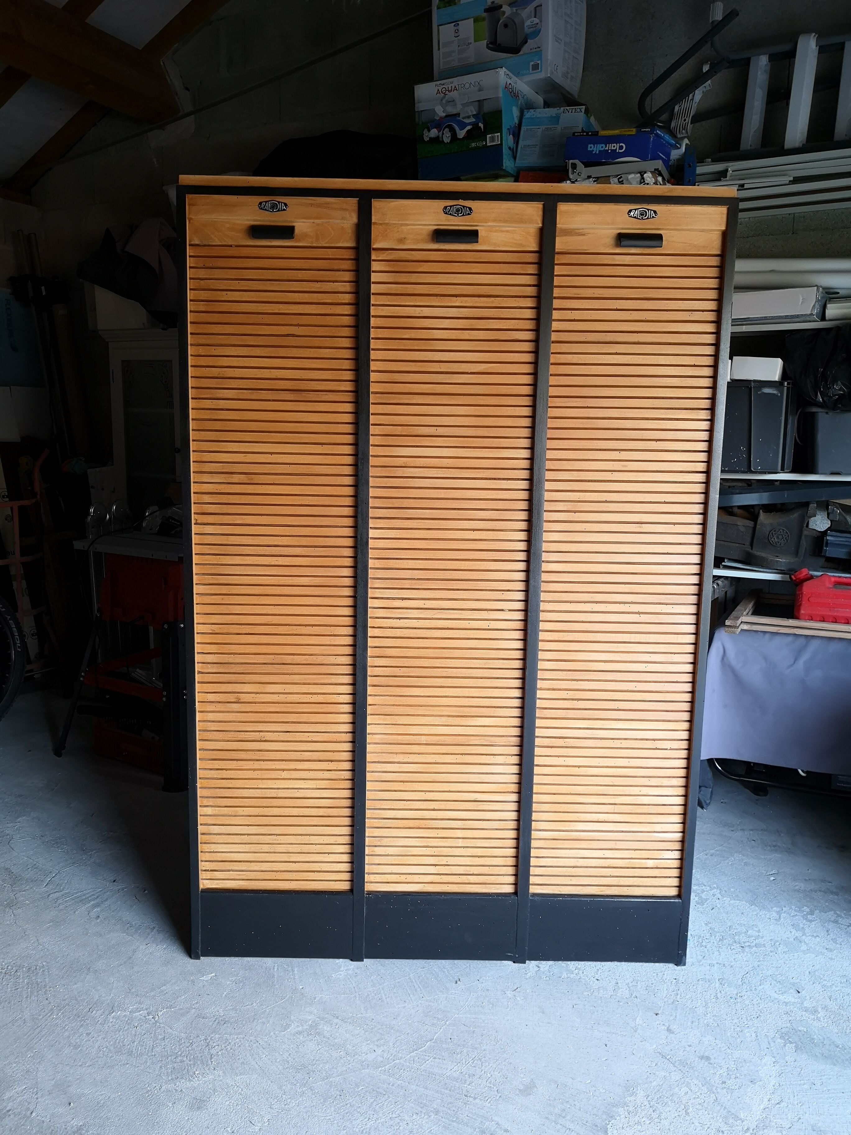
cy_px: 568
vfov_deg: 65.3
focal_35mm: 27
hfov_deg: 51.4
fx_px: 885
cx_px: 426
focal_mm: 3.95
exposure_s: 1/50
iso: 125
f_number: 1.8
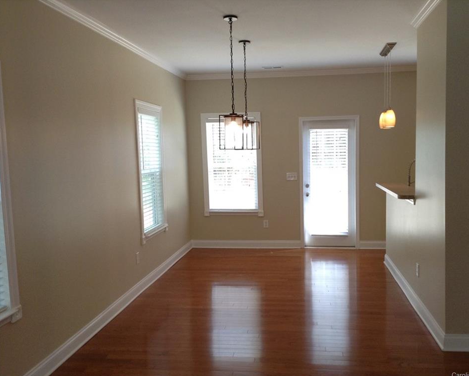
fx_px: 486
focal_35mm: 35
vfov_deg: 42.2
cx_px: 254
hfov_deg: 51.5
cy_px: 189
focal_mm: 3.3
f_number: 2.4
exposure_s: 1/24
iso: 50
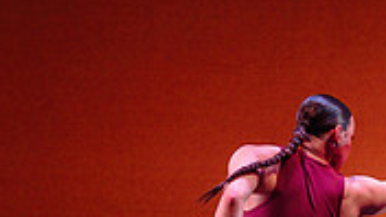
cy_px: 245
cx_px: 597
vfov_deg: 3.1
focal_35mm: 394
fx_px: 4033
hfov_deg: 5.4
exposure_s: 1/400
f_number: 1.4
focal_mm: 105
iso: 1250
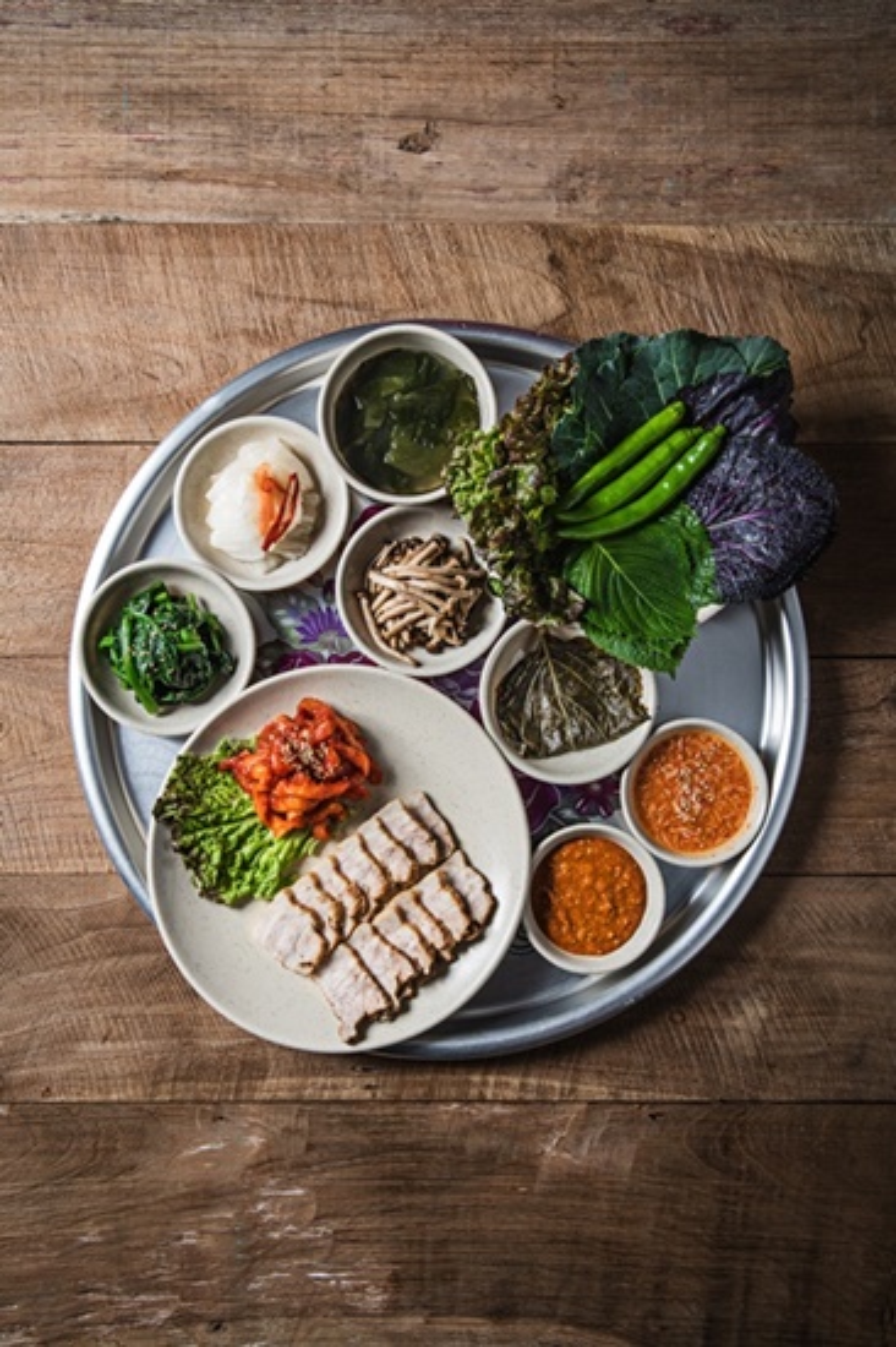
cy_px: 674
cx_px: 448
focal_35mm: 34
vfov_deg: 55.8
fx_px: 1271
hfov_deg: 38.8
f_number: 8
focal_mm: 34
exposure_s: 1/160
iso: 160
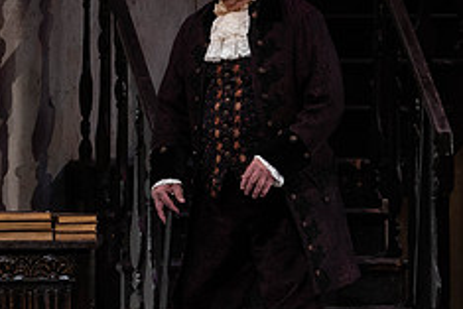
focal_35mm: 486
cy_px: 143
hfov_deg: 4.2
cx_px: 335
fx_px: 6254
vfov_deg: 2.8
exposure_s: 1/250
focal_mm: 197
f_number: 9
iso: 3200
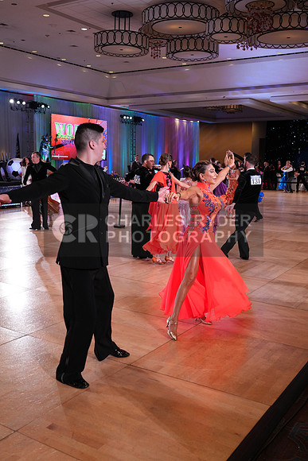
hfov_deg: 37.9
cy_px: 230
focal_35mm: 35
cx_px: 154
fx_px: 449
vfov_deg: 54.4
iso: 2000
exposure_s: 1/500
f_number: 4
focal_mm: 35
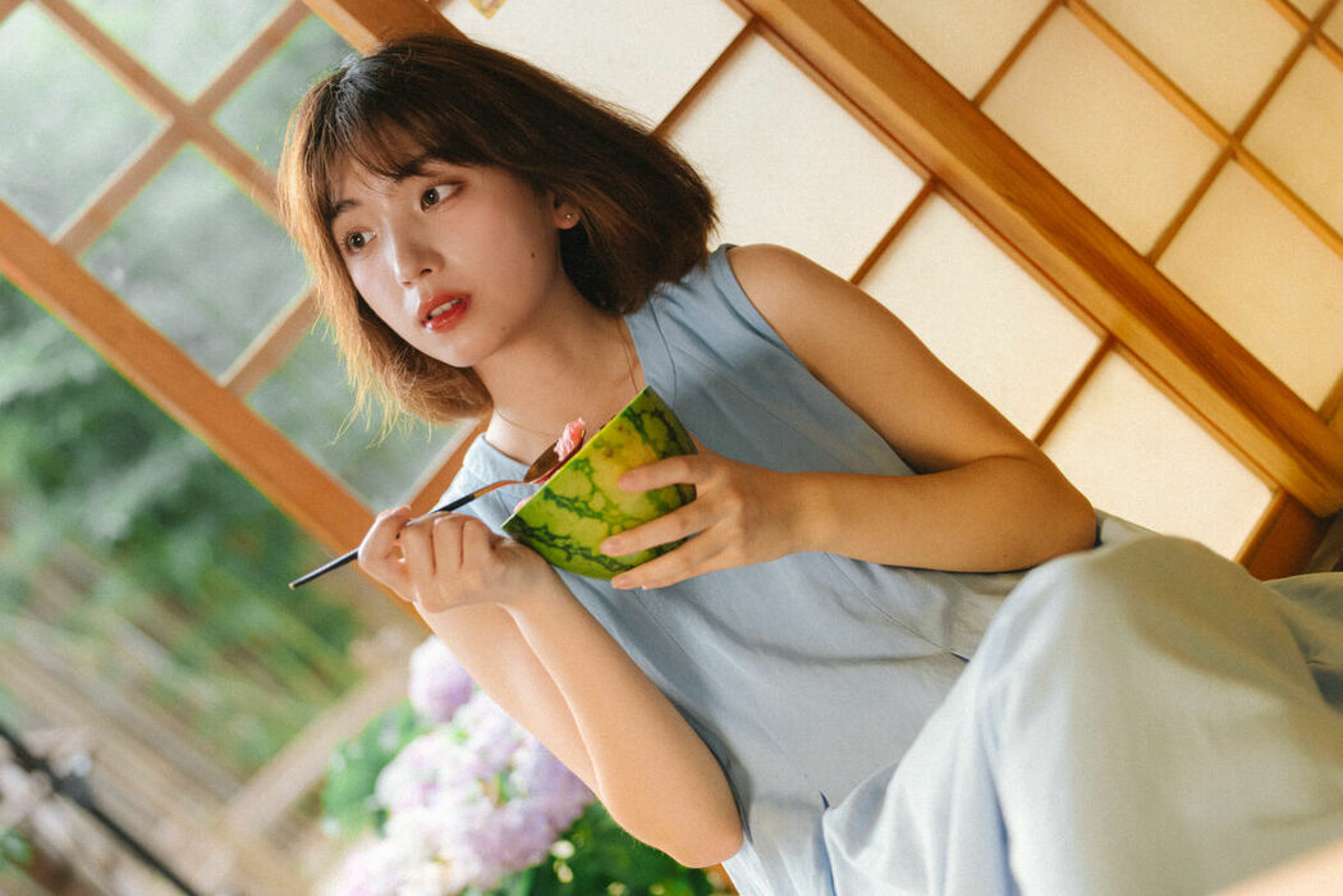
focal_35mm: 68
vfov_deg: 20.0
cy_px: 448
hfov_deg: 29.7
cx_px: 672
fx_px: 2537
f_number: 2.5
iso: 400
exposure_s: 1/400
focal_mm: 68
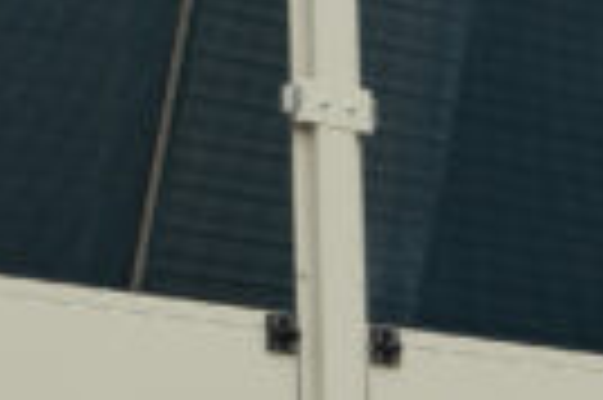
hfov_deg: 11.1
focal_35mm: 184
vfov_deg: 7.4
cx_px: -45
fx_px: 3078
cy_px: 231
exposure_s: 1/125
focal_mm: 24
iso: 250
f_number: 8
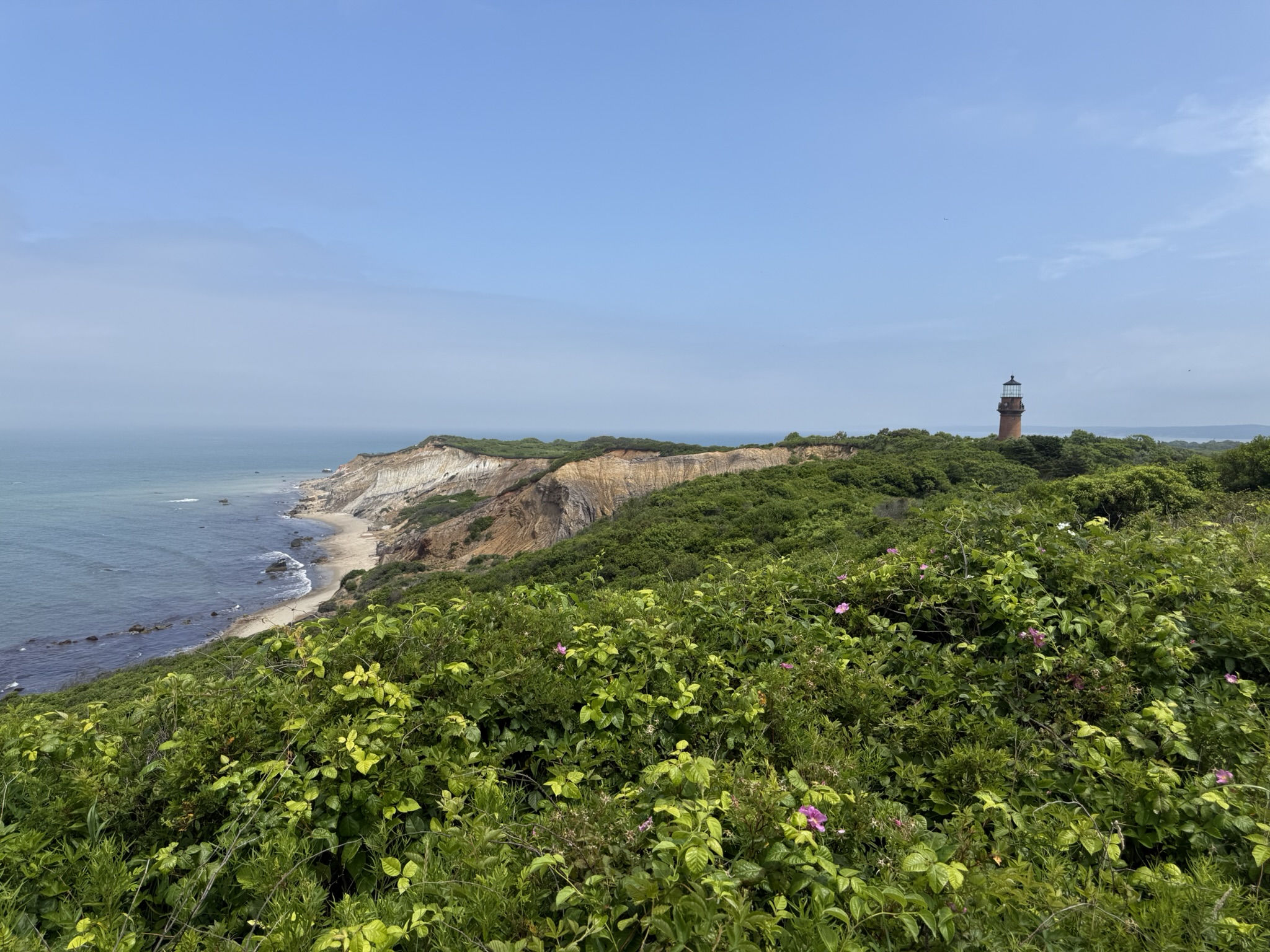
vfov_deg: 56.8
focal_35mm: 24
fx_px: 881
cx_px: 635
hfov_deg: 71.6
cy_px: 476
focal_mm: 6.76
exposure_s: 1/6173
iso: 80
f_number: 1.78
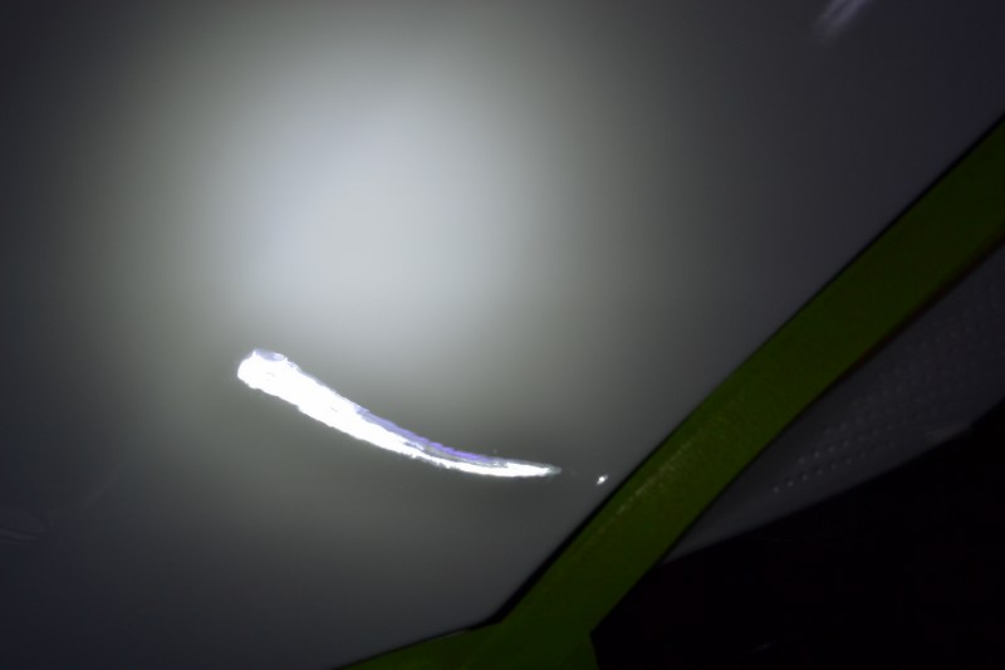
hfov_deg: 24.6
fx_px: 2303
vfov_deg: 16.5
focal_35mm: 82
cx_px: 502
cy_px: 335
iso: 100
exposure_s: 1/320
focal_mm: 55
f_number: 9
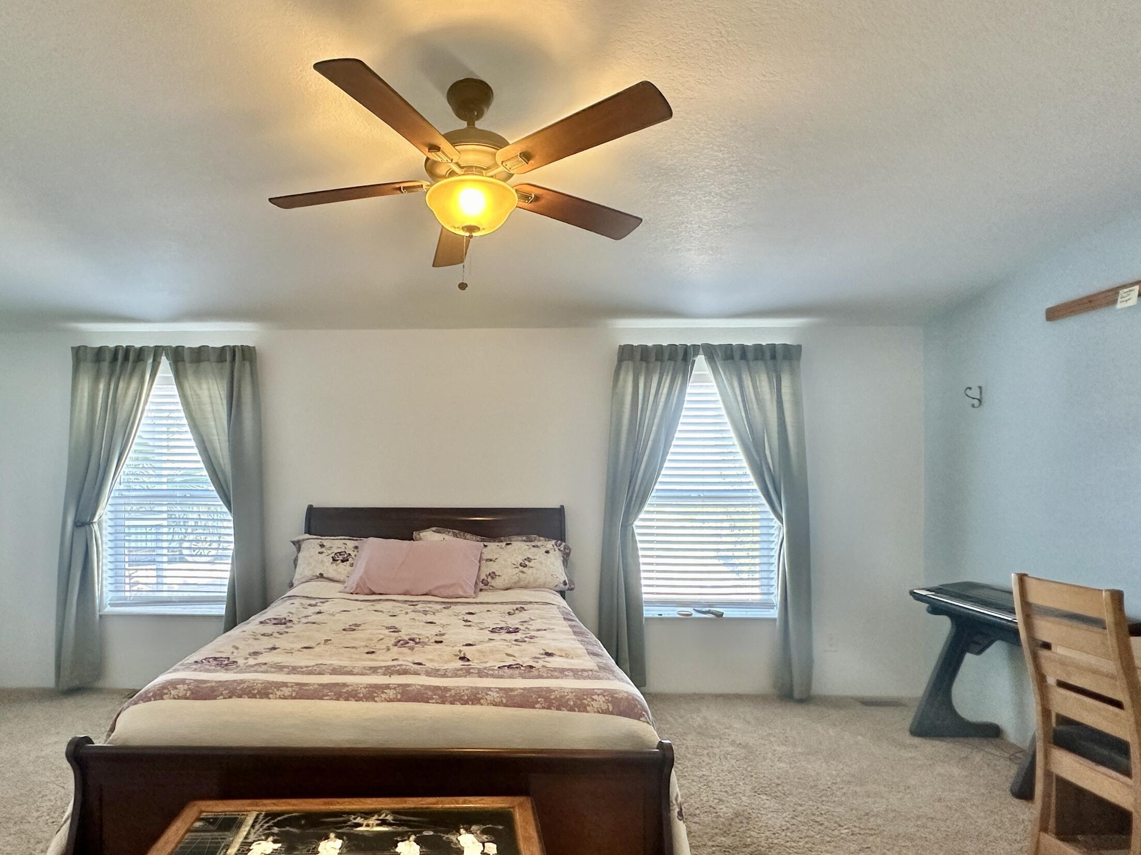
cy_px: 479
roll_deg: +0.0
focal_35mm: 19
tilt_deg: +1.7
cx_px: 473
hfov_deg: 83.9
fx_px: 626
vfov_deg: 68.4
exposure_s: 1/120
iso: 250
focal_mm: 2.22
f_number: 2.2
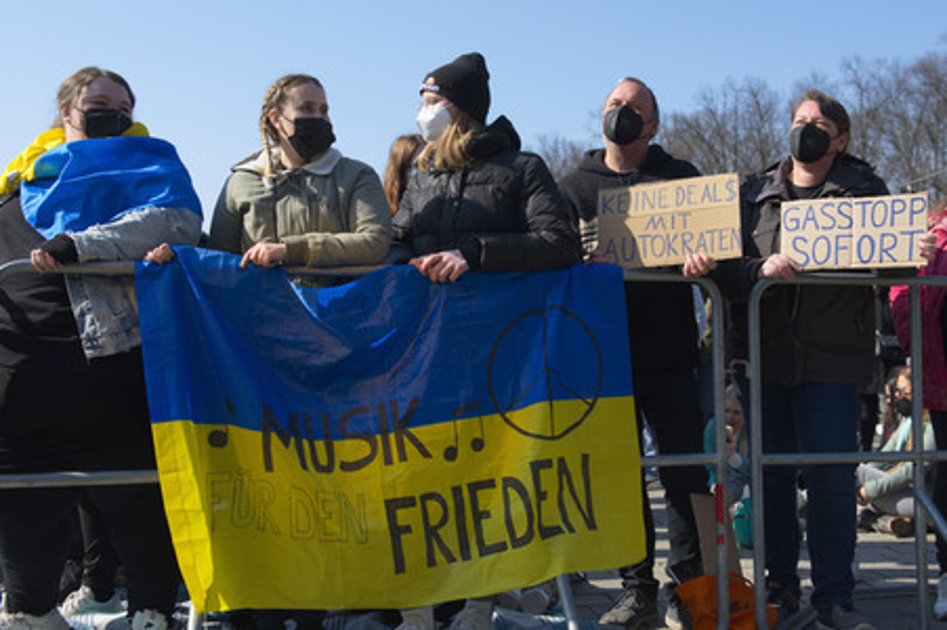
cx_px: 474
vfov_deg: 41.1
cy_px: 315
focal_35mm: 32
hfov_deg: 58.8
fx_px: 841
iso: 100
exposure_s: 1/800
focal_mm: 32
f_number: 4.5
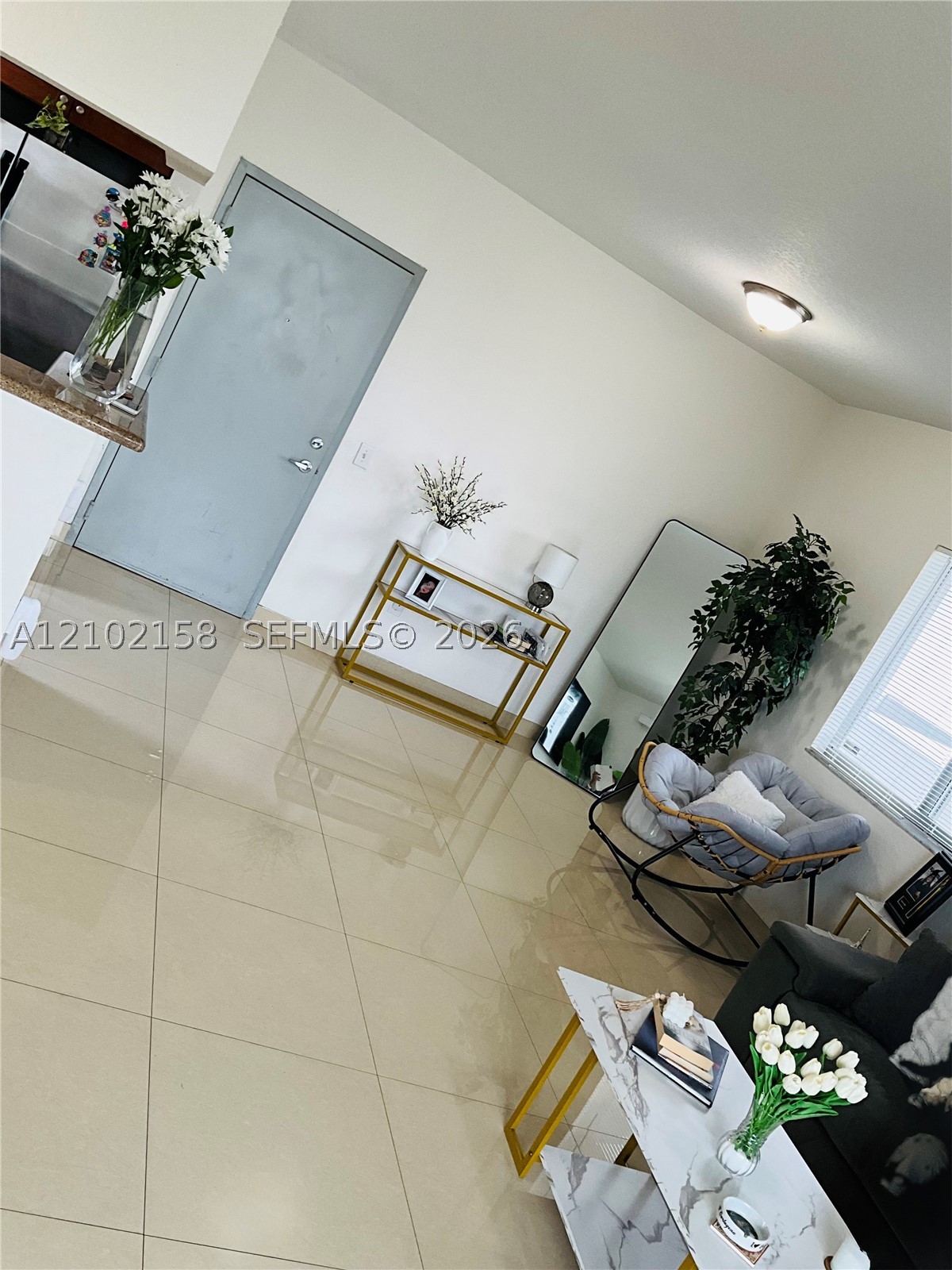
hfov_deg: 48.2
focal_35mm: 29
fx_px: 1063
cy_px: 635
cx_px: 476
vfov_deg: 61.7
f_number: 1.8
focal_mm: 3
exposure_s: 1/60
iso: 80
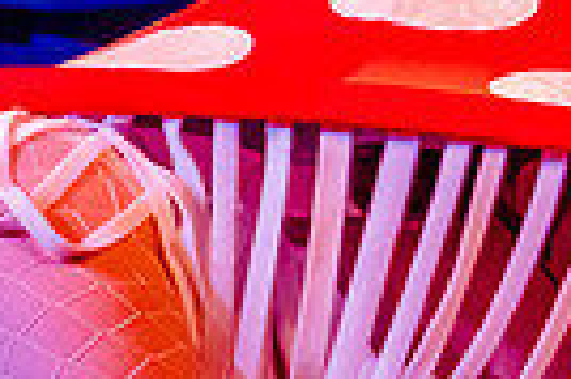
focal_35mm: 277
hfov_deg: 6.8
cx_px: -1068
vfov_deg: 4.9
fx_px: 4388
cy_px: 115
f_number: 2.8
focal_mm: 32
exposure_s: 1/100
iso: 2500
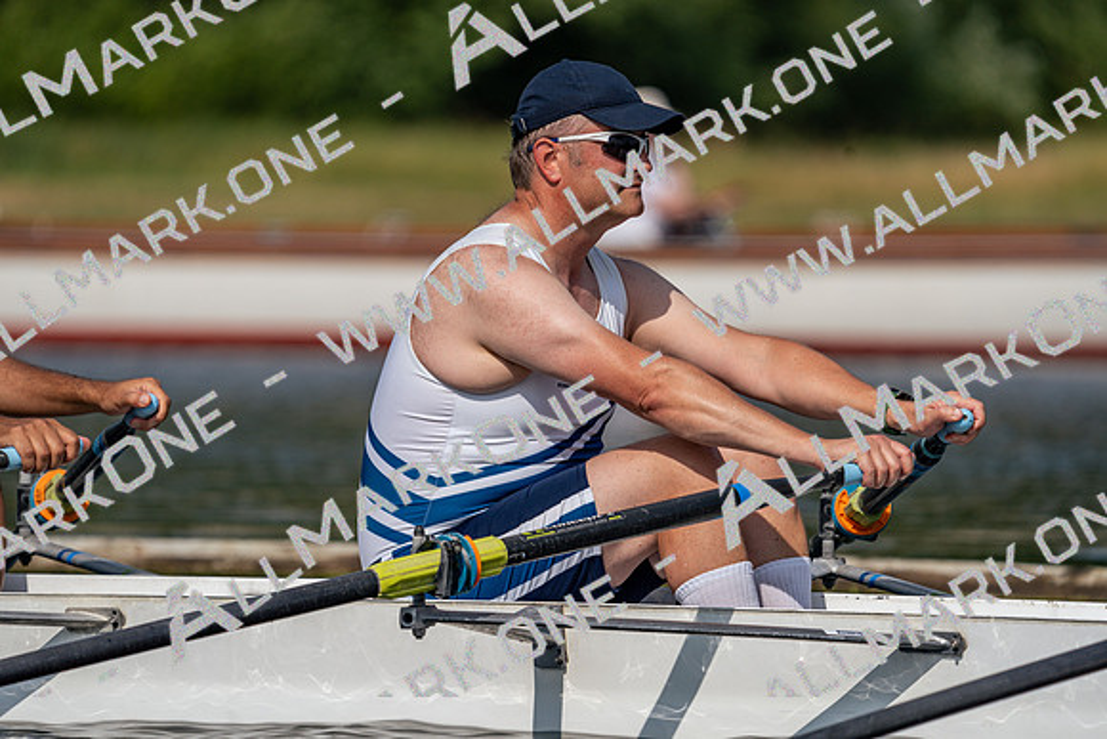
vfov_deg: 3.3
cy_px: 370
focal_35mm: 422
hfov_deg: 4.9
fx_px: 12979
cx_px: 554
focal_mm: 422
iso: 100
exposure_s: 1/1600
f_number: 6.3
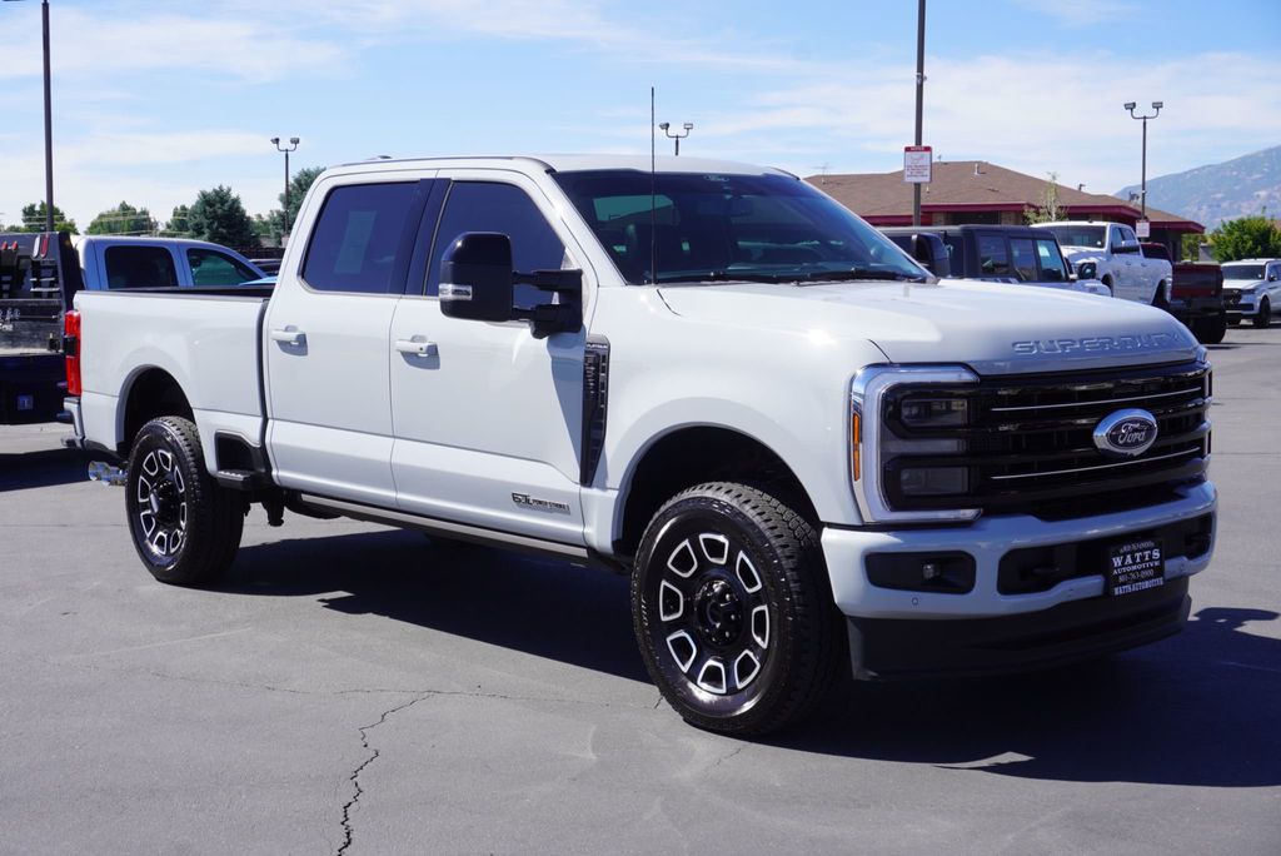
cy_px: 428
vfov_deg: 27.3
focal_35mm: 50
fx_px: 1762
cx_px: 640
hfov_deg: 39.9
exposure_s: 1/125
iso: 100
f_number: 10
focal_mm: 33
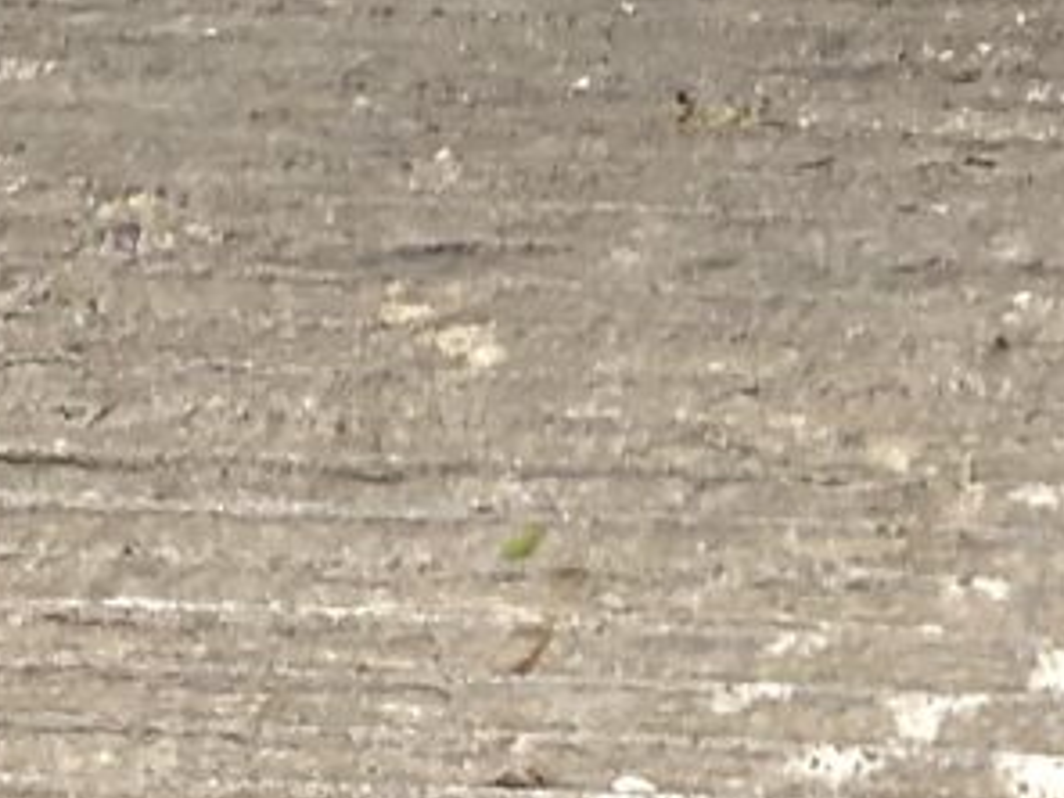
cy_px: -1876
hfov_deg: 9.7
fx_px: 5963
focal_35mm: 194
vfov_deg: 6.7
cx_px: 1905
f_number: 1.8
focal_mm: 3.99
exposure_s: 1/432
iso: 20
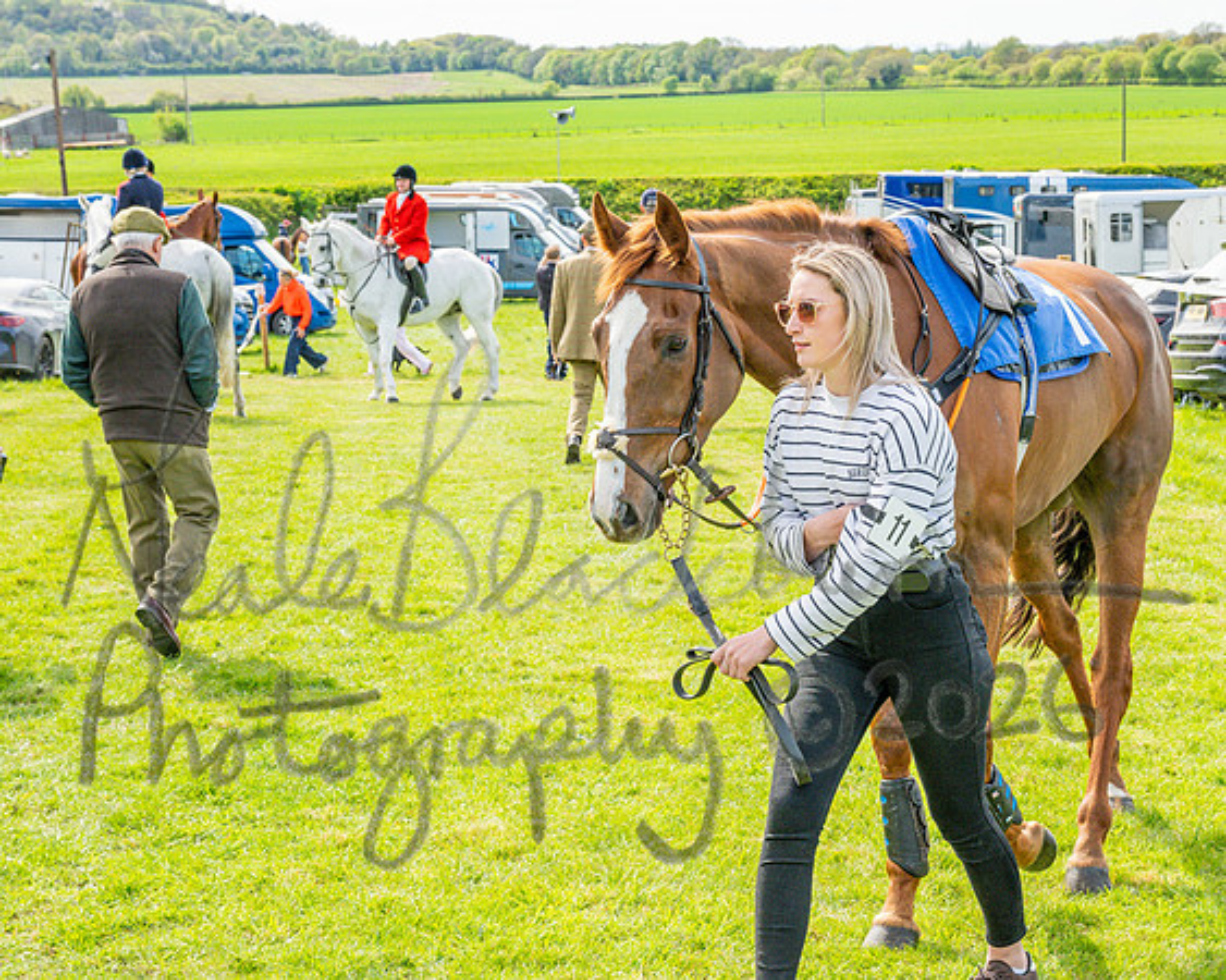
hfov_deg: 24.7
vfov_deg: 19.8
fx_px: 2802
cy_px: 429
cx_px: 719
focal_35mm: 77
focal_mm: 61
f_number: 9
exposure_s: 1/640
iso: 800
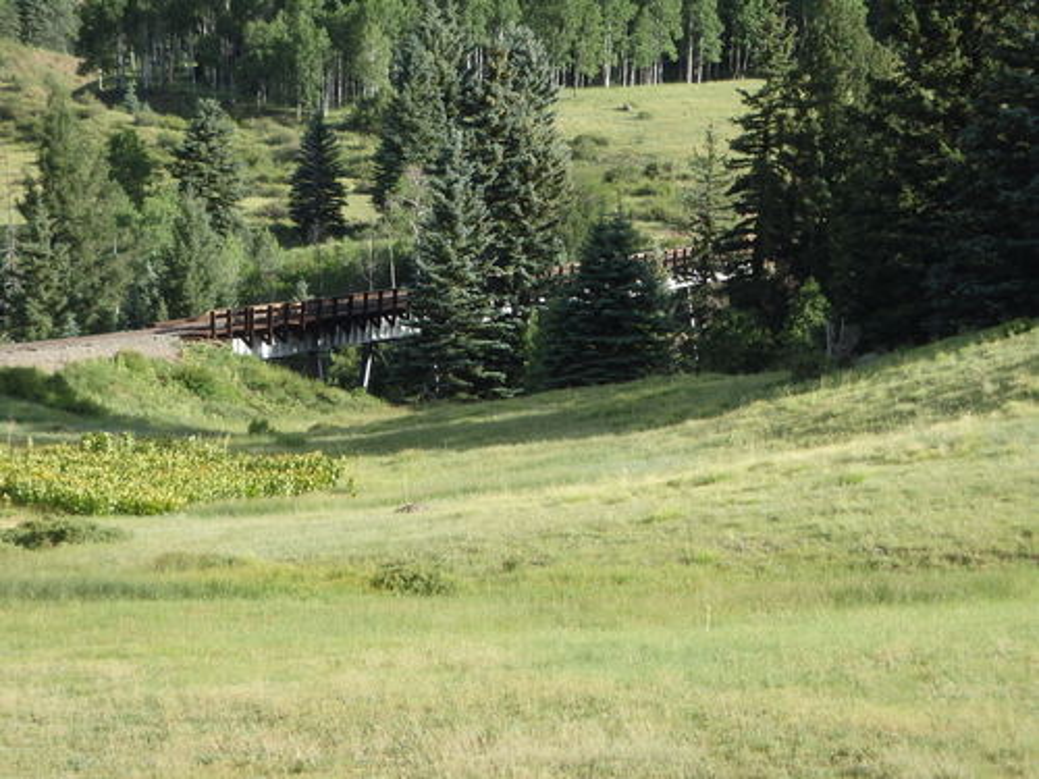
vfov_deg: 10.6
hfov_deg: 14.1
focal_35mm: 140
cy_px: 390
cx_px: 520
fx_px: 4202
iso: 200
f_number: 5.9
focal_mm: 25
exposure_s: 1/250
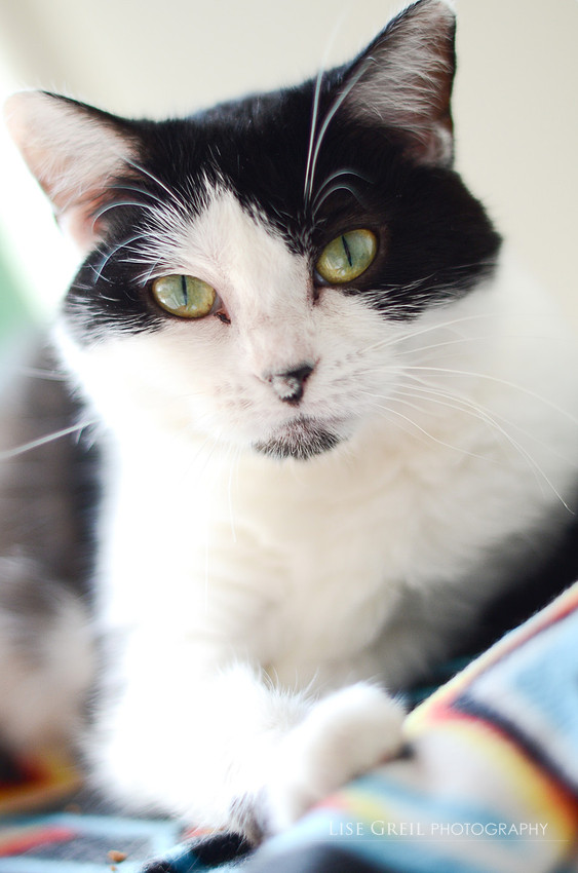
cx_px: 289
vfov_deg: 27.0
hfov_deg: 18.1
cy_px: 436
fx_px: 1814
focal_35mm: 75
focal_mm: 50
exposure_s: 1/640
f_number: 1.6
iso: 400
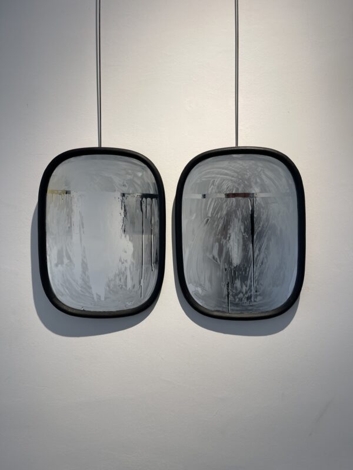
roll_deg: +0.3
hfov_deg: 54.9
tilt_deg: -0.3
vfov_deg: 69.4
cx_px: 176
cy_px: 235
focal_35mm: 25
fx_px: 340
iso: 32
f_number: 1.6
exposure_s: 1/116
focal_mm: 5.1
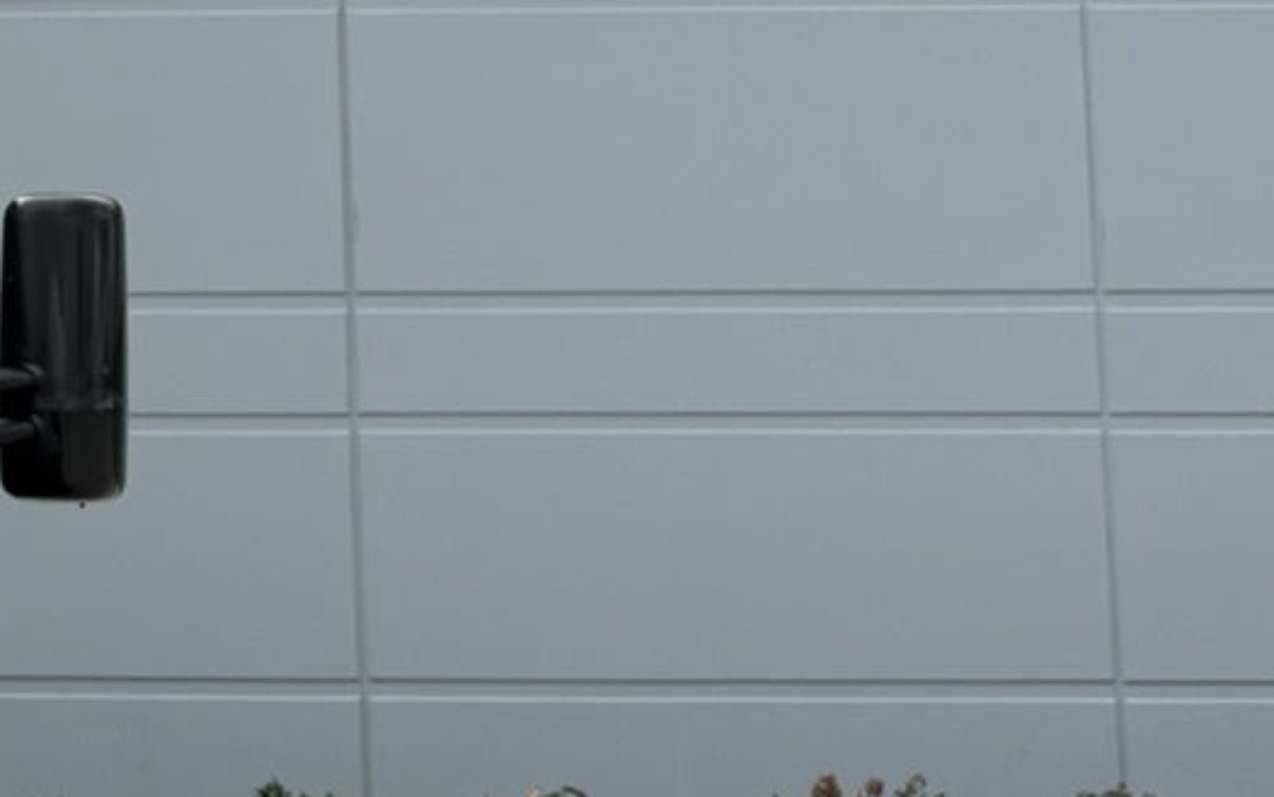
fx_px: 3438
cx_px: -799
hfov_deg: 18.0
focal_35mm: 99
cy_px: 220
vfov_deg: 13.2
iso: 80
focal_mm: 6.76
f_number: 1.78
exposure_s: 1/2232
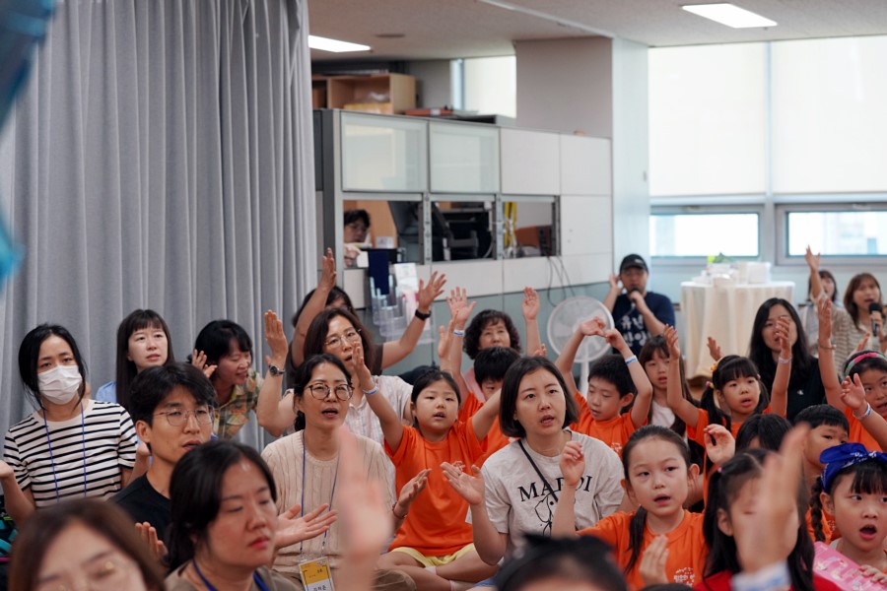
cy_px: 296
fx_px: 1725
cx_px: 444
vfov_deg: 19.5
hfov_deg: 28.8
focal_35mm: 70
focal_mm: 70
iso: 1250
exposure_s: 1/160
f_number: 4
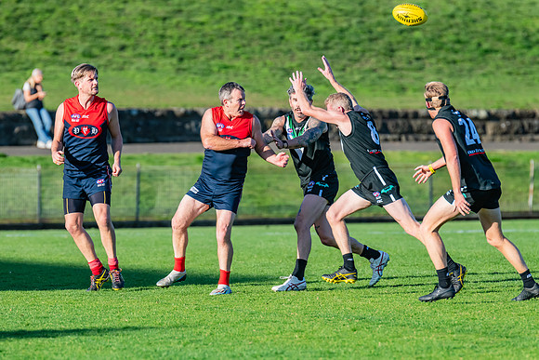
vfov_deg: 2.9
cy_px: 187
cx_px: 246
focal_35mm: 469
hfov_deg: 4.4
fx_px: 7026
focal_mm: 420
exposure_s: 1/1600
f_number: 6.3
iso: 800
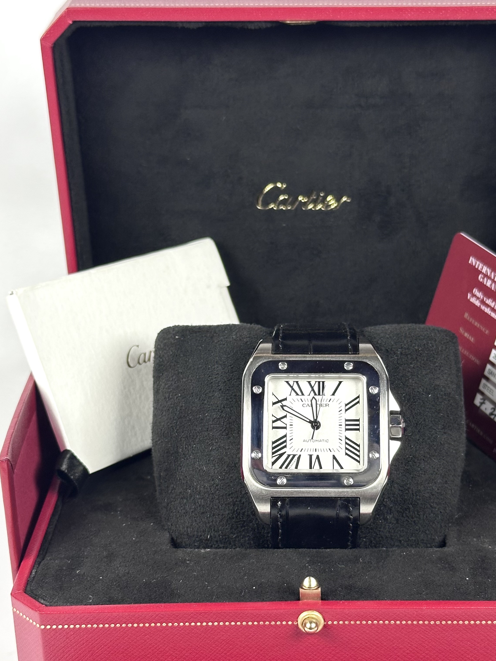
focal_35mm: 62
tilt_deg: -25.4
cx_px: 310
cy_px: 397
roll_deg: -2.4
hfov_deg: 23.6
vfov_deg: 31.1
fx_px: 1185
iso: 125
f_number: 1.78
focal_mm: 6.86
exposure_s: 1/60
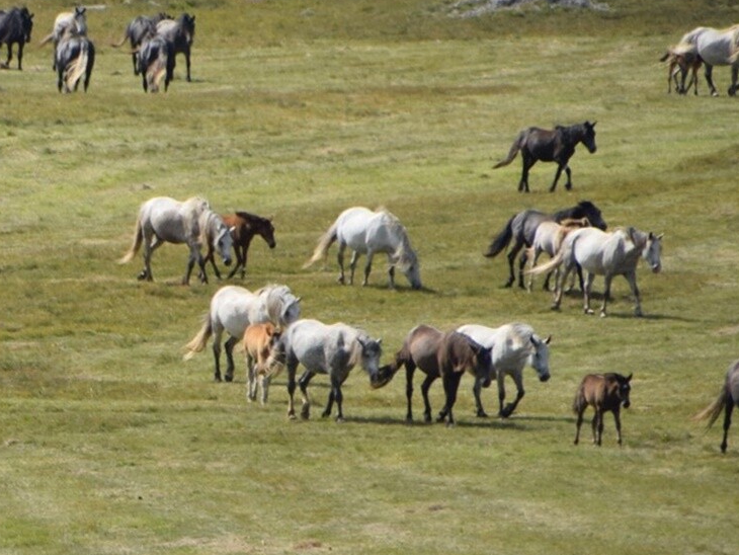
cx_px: -203
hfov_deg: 2.4
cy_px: 311
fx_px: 17811
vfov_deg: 1.8
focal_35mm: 834
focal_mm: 220
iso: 400
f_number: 6.3
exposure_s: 1/1600
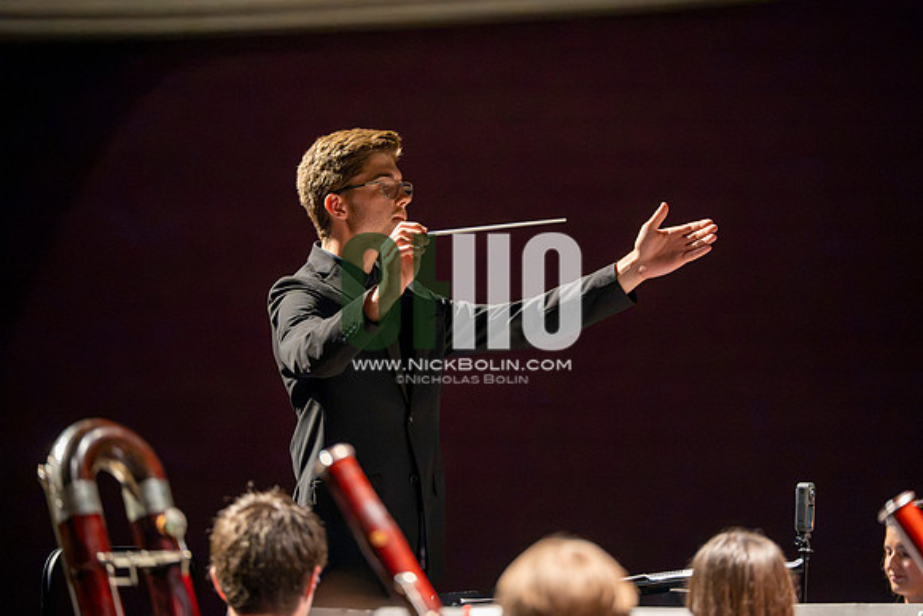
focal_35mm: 200
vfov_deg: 6.9
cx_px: 462
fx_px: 5129
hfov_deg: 10.3
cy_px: 308
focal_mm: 200
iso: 16000
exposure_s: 1/640
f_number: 2.8
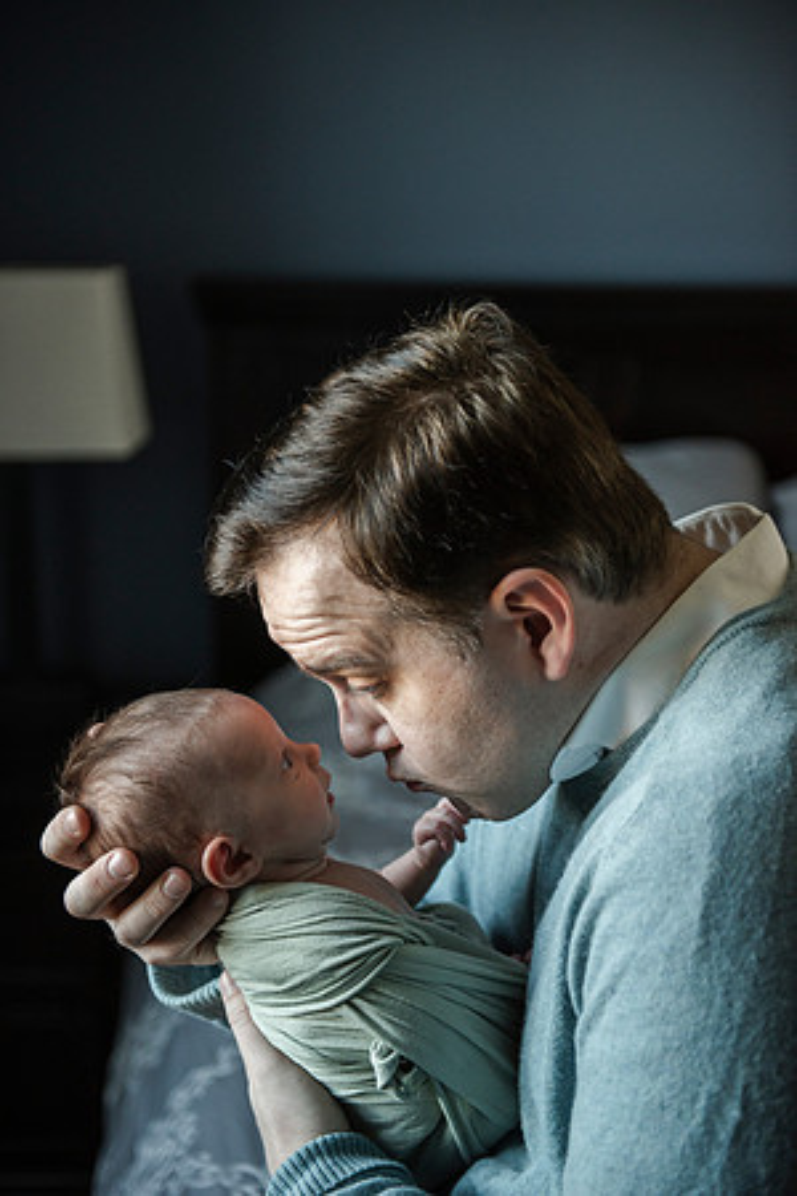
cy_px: 598
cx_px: 398
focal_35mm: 60
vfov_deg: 33.4
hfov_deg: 22.6
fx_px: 1992
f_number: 2.8
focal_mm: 60
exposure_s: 1/320
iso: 2000
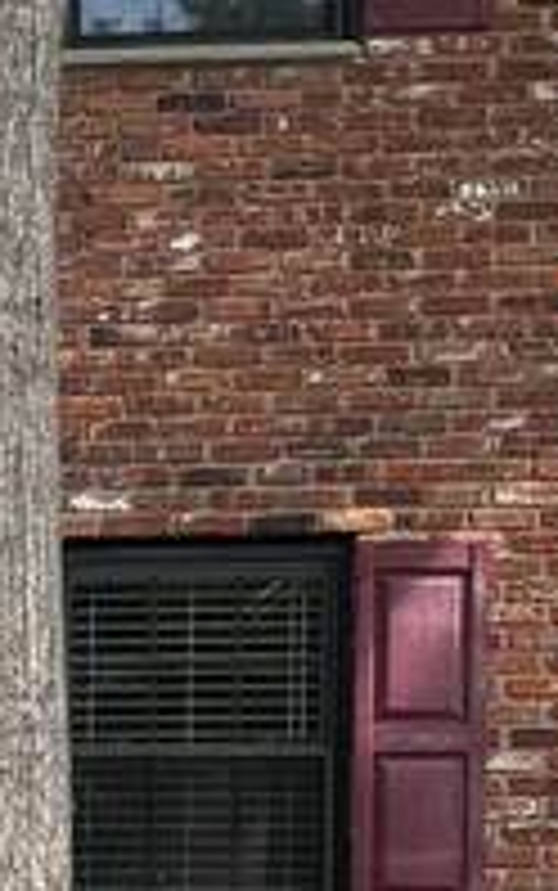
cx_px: -814
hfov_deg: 6.9
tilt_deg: -0.3
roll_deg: -0.5
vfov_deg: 11.5
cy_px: 1044
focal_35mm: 178
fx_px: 4325
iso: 50
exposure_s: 1/525
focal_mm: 5.96
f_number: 1.6
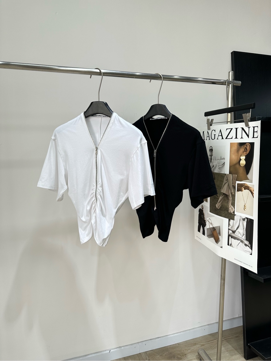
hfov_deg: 56.8
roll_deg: -0.2
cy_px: 180
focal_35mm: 24
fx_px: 251
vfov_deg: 71.6
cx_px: 136
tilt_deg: -8.6
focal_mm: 6.86
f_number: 1.78
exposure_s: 1/210
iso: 80
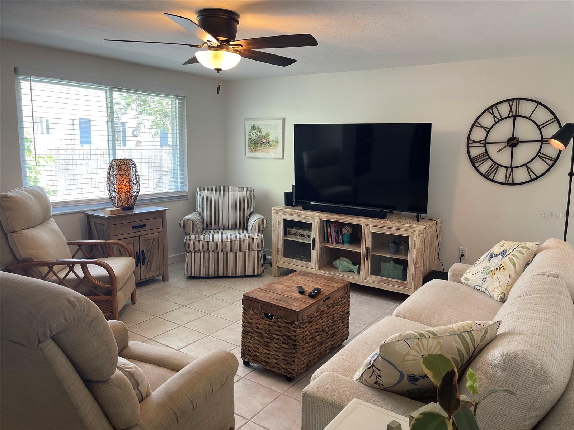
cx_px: 287
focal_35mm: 25
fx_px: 415
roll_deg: -2.3
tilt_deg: -10.5
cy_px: 215
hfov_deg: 69.4
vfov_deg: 54.9
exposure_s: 1/60
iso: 80
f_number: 1.6
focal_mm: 5.1
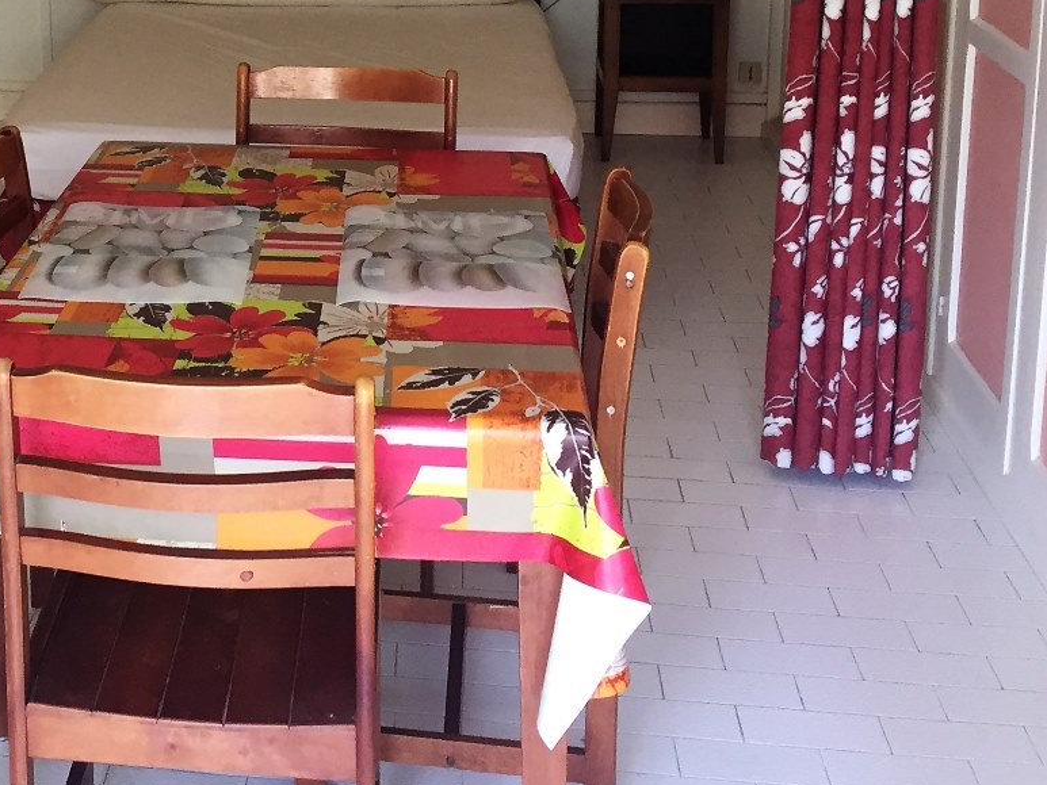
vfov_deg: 23.7
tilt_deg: -11.9
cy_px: 65
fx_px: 1815
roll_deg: +0.3
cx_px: 115
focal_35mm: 60
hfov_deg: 30.8
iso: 80
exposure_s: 1/33
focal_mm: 4.15
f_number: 2.2
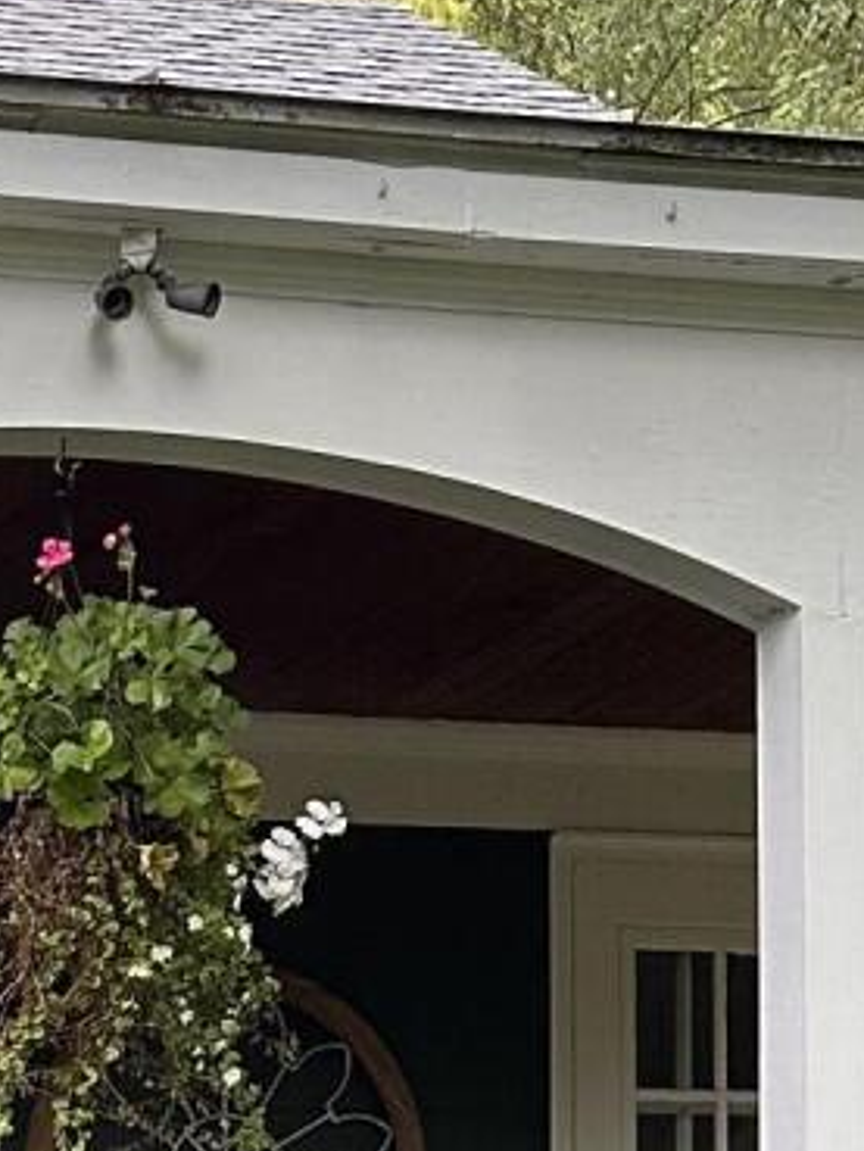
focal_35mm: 130
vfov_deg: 13.7
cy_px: 2024
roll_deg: +0.2
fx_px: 4324
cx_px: -627
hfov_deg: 10.8
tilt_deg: -1.6
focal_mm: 6.86
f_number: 1.78
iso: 250
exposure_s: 1/116
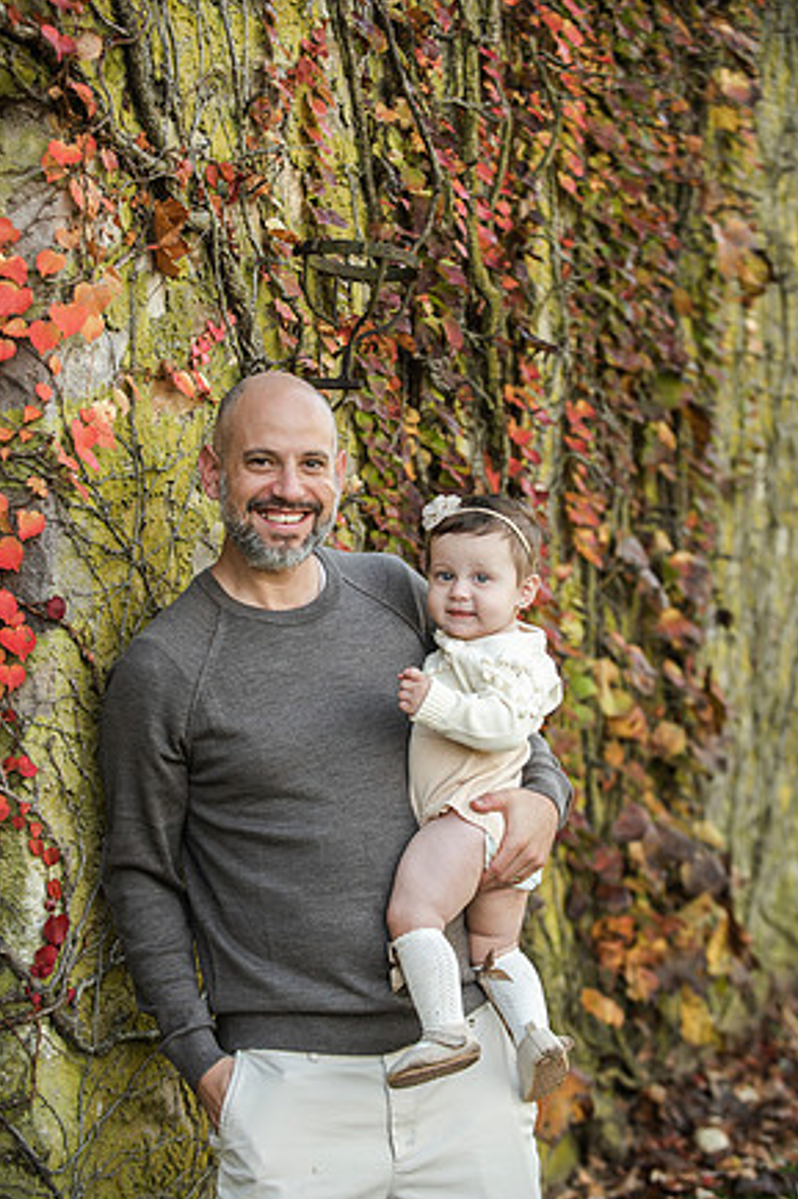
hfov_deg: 16.4
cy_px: 602
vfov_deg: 24.5
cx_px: 392
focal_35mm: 83
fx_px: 2762
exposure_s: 1/800
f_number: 3.5
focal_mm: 80
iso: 800
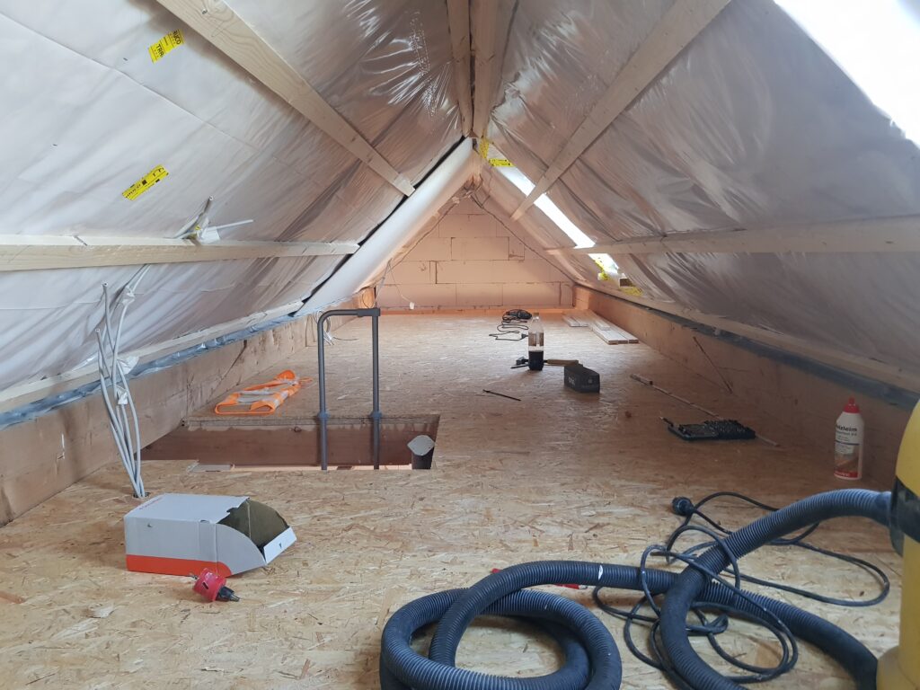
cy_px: 345
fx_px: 691
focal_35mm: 26
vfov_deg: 53.1
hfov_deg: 67.3
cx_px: 460
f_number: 1.7
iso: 200
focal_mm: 4.2
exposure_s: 1/21
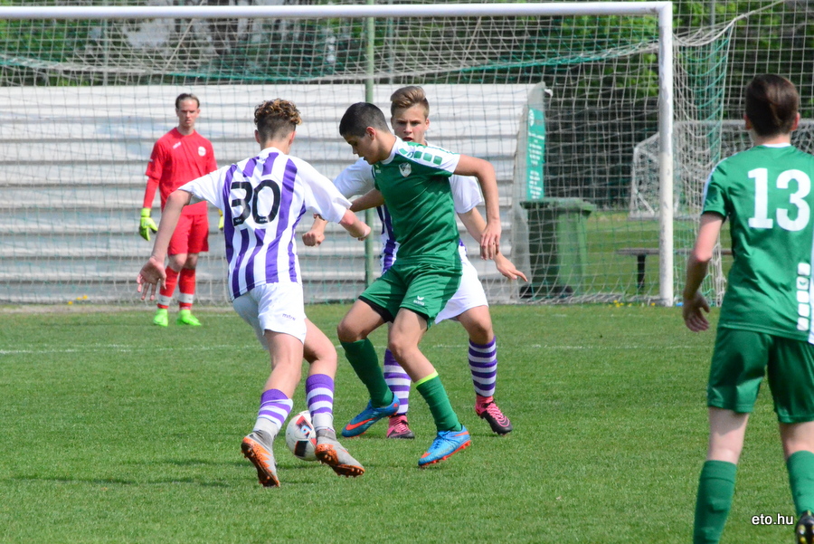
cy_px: 272
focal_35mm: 450
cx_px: 407
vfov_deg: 3.1
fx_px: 10179
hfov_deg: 4.6
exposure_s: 1/8000
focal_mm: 300
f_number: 13
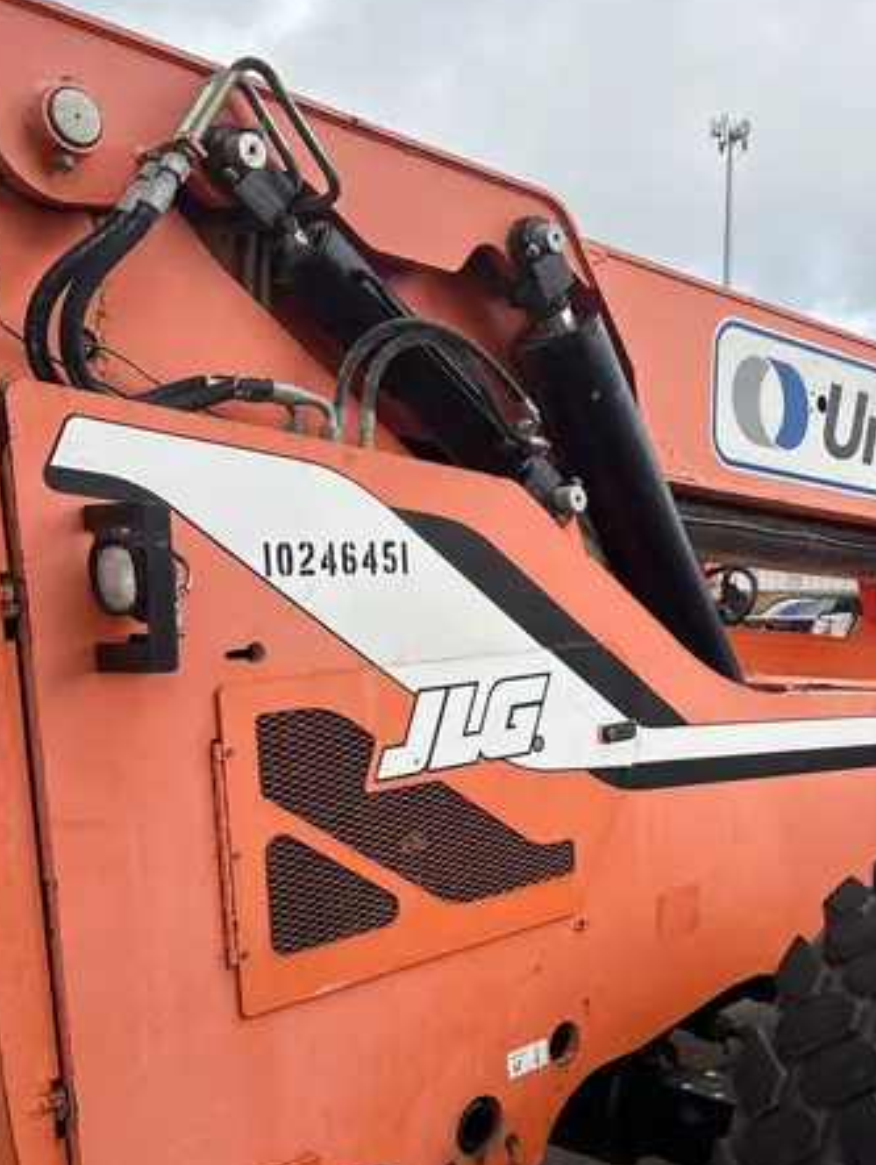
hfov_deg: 32.8
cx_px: 681
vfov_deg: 43.3
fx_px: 1449
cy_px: 756
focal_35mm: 43
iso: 50
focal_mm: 5.96
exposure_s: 1/1706
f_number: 1.6
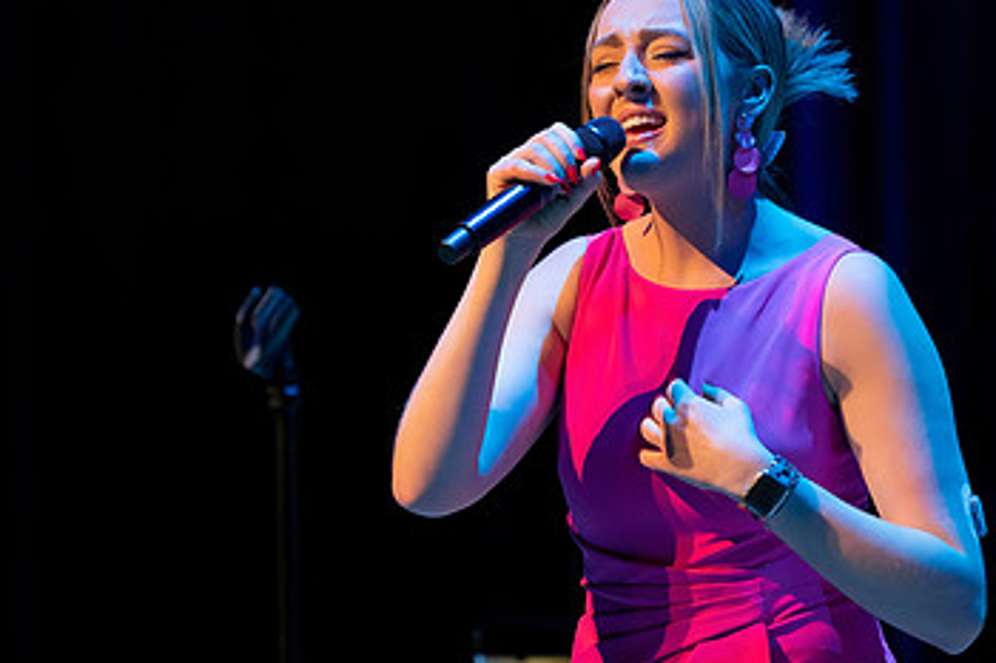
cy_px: 451
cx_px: 393
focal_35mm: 599
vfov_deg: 2.3
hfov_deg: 3.4
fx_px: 16564
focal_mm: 361
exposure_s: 1/250
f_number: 5.6
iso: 4000
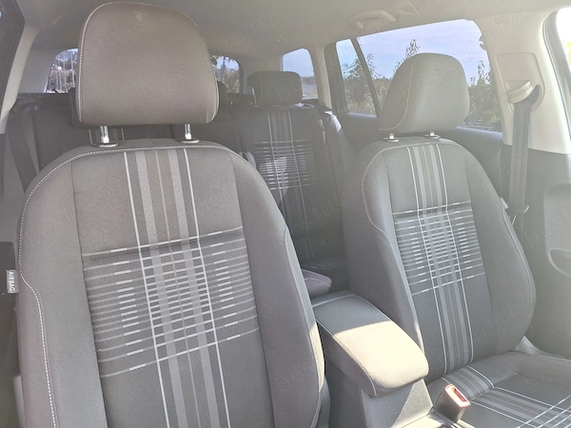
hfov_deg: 73.9
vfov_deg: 58.9
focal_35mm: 23
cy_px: 214
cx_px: 286
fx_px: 379
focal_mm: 5.54
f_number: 1.8
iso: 40
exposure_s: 1/109
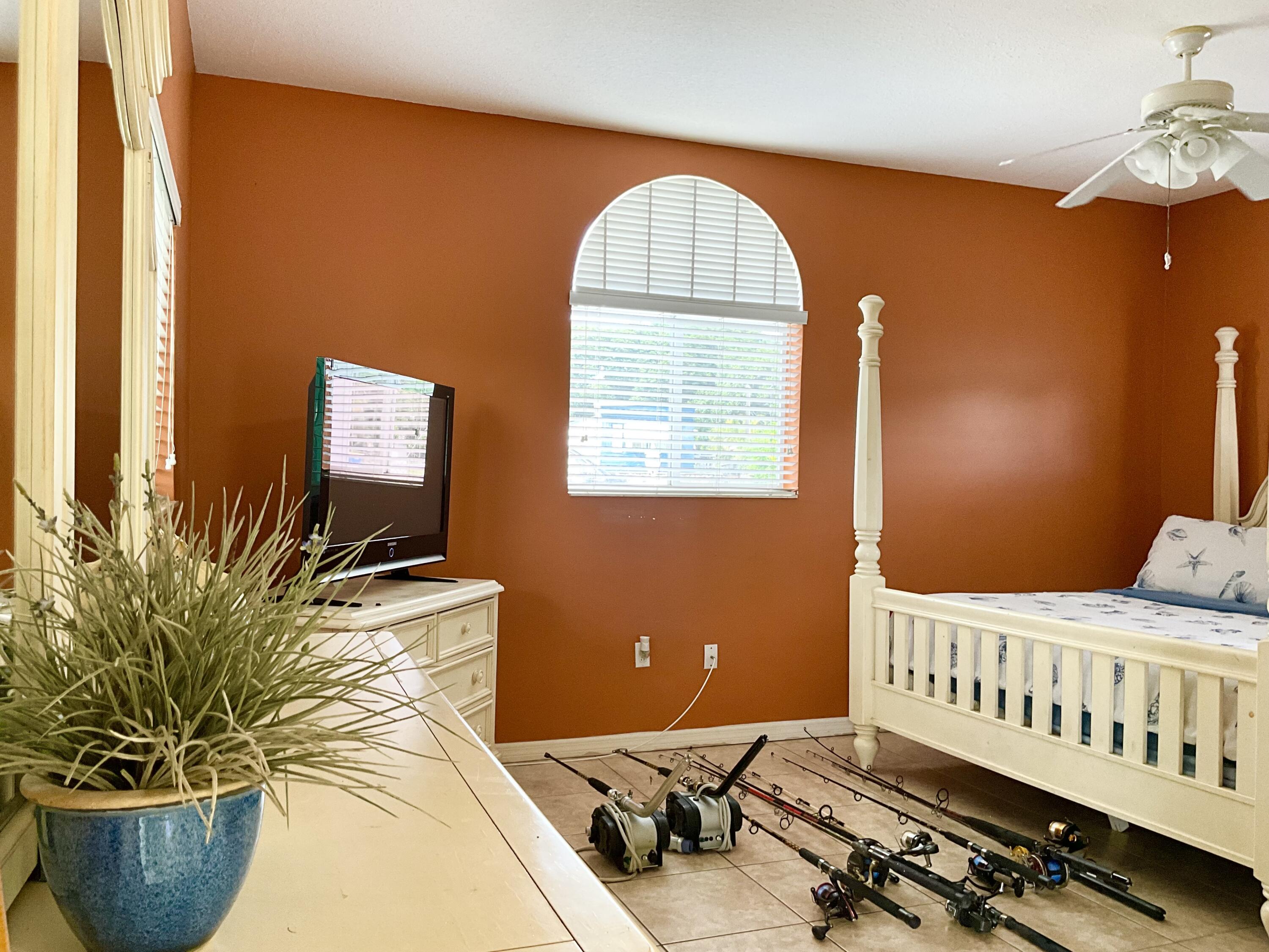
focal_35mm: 29
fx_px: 1063
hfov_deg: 61.7
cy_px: 476
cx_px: 634
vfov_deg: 48.2
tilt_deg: -0.3
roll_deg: -1.1
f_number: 1.8
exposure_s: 1/60
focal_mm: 3
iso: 100
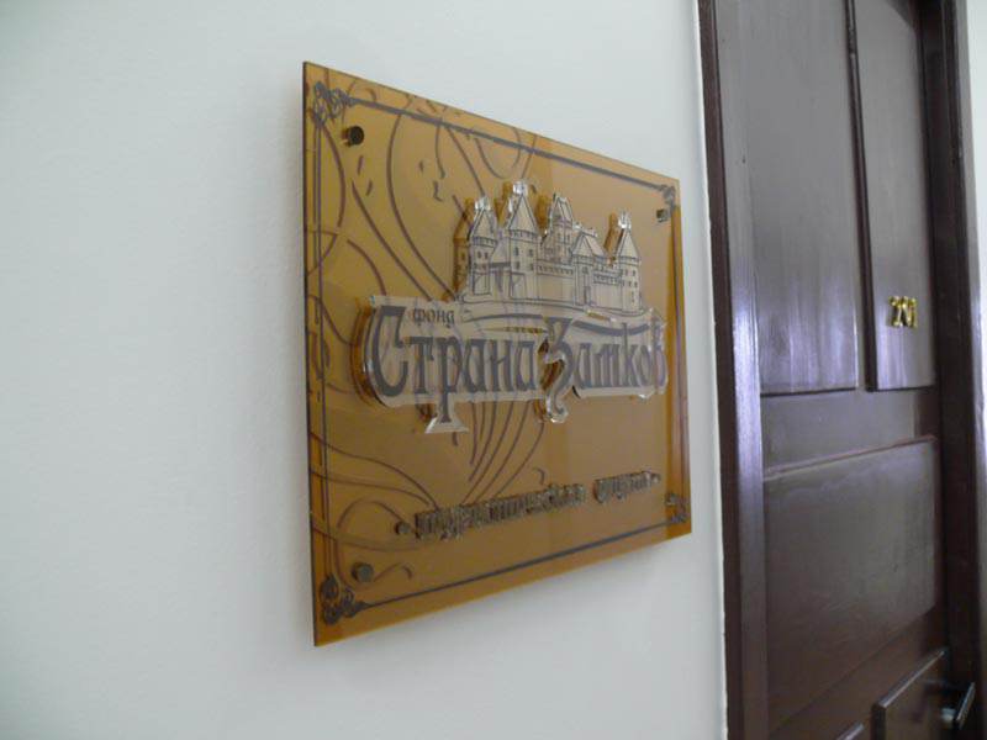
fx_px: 998
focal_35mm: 35
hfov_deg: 52.6
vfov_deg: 40.7
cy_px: 370
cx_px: 494
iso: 200
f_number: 2.8
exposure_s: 1/6
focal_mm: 7.4
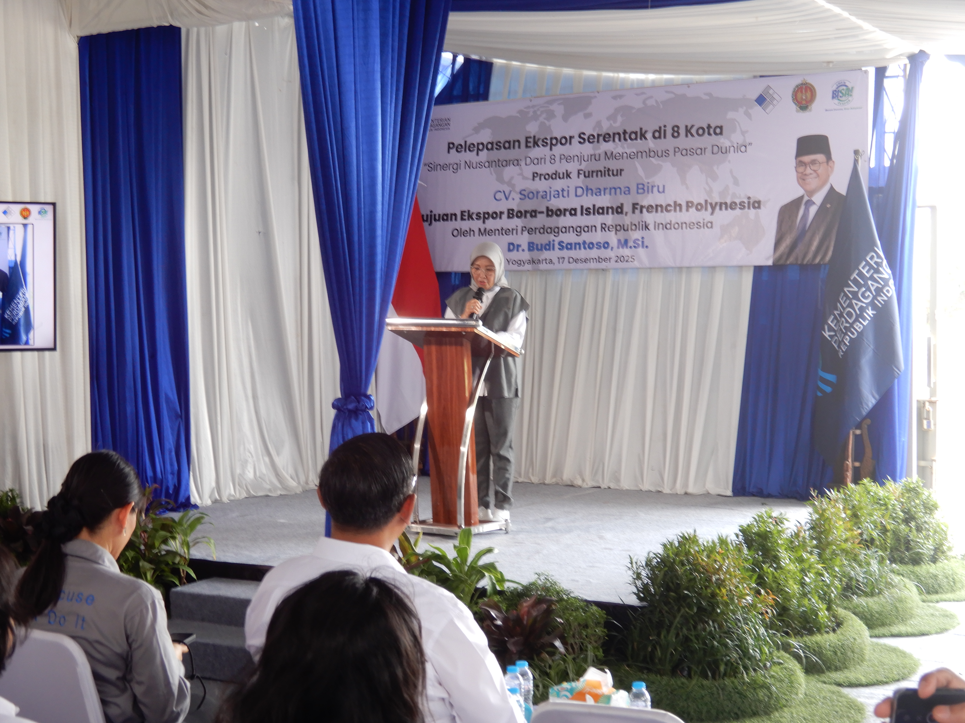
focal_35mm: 57
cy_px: 362
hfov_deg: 33.8
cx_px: 482
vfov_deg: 25.7
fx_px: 1589
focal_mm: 10.2
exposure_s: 1/15
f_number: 4.5
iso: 100
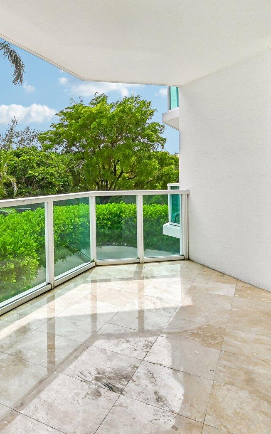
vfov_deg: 66.0
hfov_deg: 42.0
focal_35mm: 28
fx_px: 331
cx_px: 44
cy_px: 177
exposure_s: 1/3200
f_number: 10
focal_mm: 14
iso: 2500
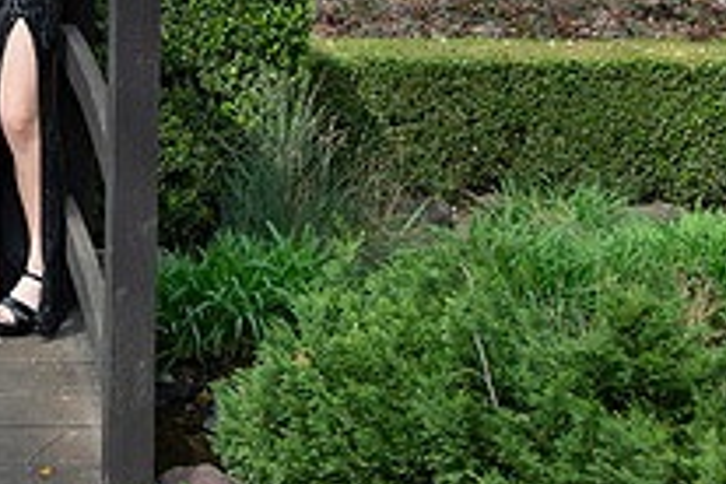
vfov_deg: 13.9
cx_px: -196
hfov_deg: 20.0
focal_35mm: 94
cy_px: -174
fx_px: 1896
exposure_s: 1/1000
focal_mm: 33.5
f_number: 5.6
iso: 1250
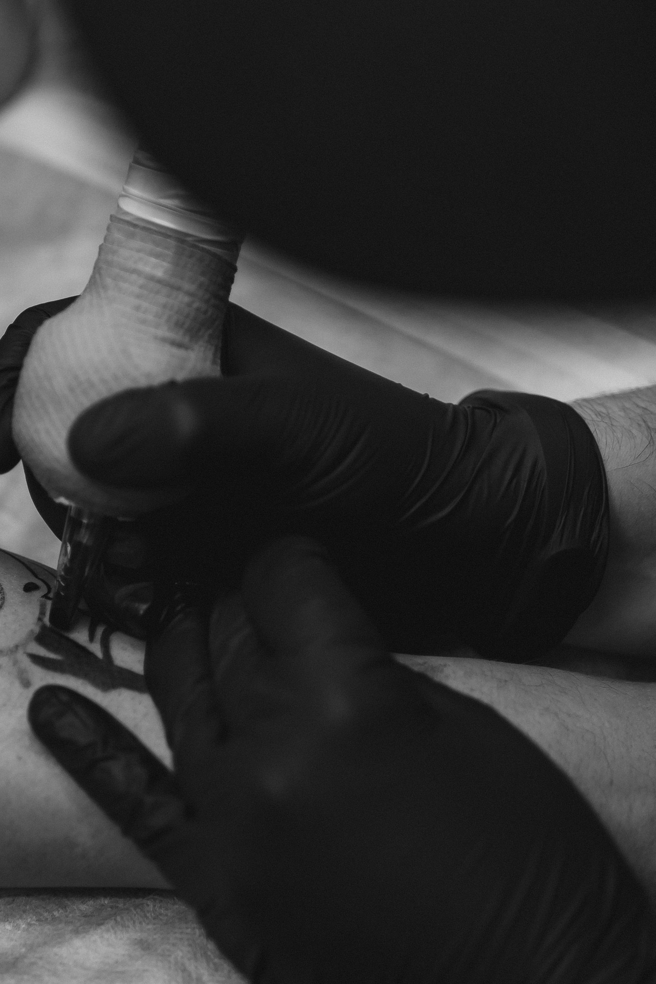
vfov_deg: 24.7
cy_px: 425
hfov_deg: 16.4
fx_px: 2241
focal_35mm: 82
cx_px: 68
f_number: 1.8
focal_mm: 45
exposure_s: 1/200
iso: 250
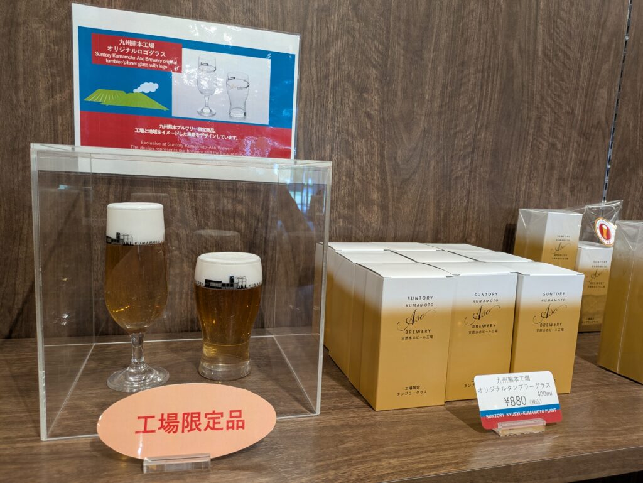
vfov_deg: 54.9
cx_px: 322
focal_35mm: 25
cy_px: 242
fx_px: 465
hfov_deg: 69.4
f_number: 1.89
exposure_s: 1/60
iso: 63
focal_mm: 5.43
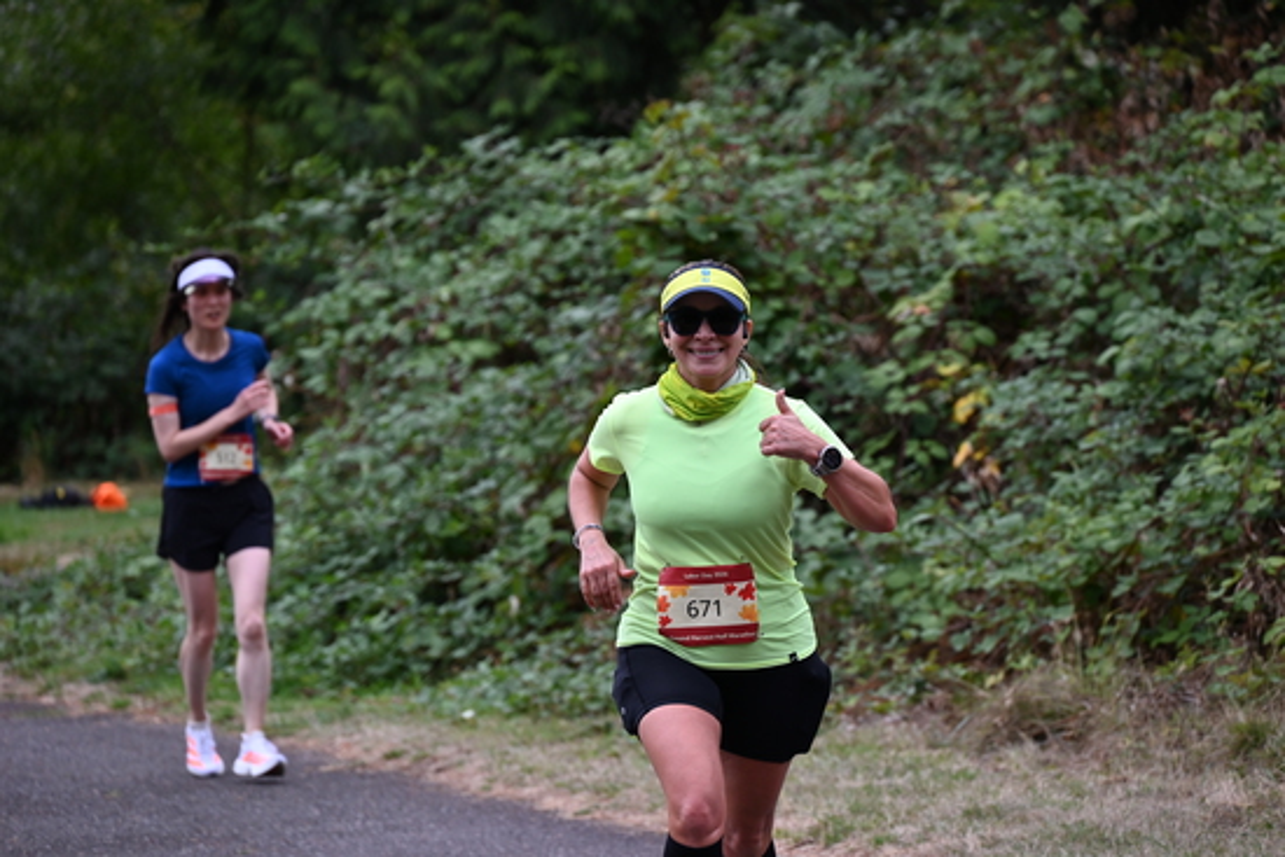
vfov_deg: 6.9
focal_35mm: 200
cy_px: 428
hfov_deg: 10.3
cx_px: 642
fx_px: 7140
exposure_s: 1/500
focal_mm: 200
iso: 400
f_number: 6.3
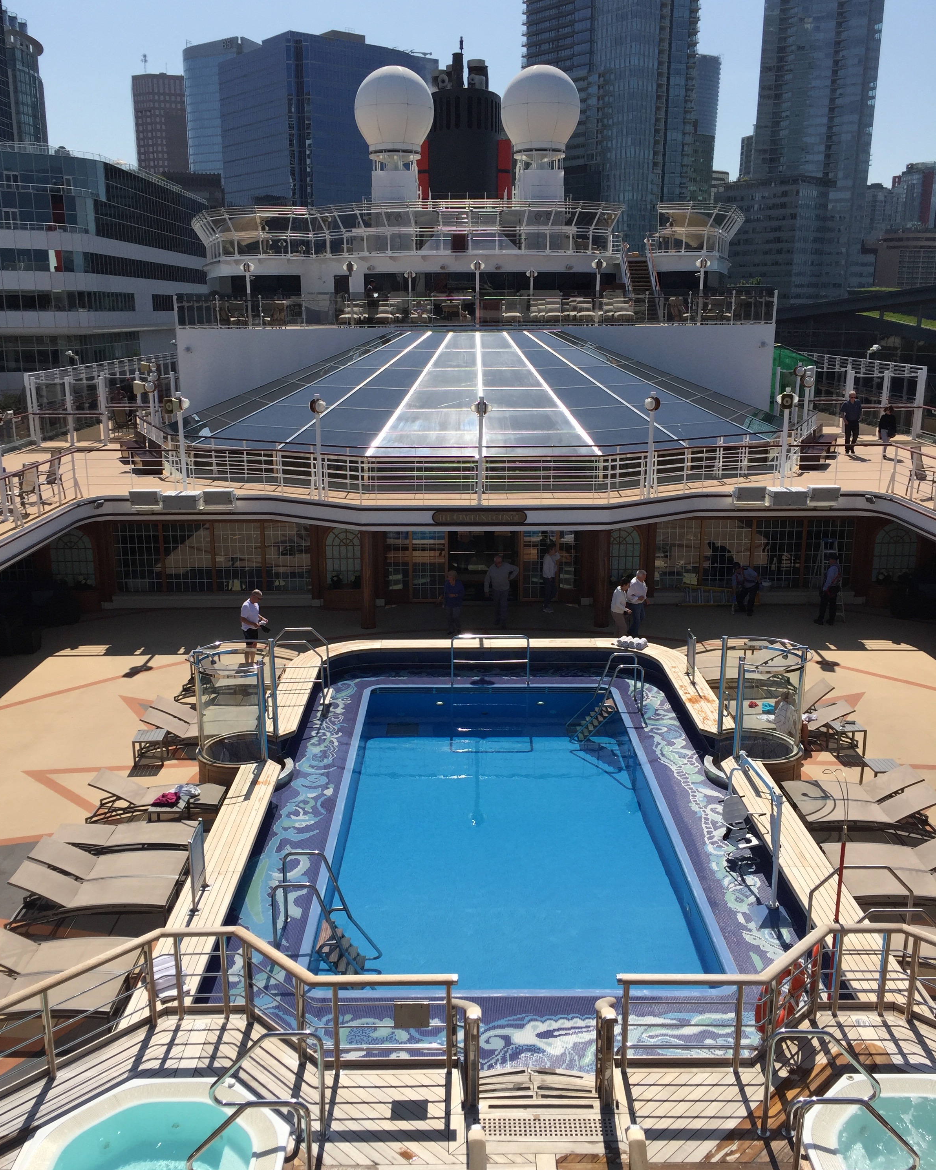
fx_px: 1073
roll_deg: -0.4
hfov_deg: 47.1
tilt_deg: -15.1
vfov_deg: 57.1
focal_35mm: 31
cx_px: 456
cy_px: 615
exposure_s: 1/3300
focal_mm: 4.15
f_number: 2.2
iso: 32
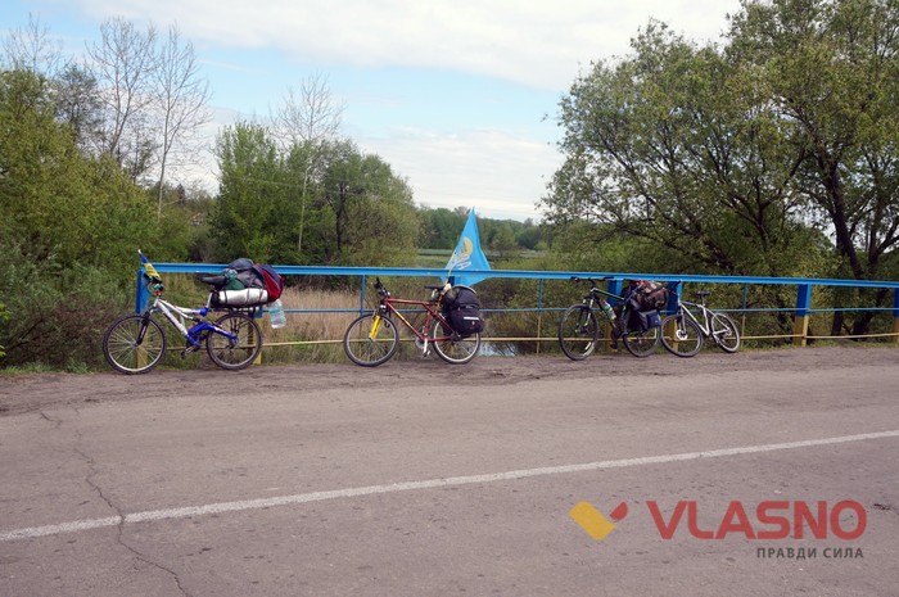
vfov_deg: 38.3
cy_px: 298
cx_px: 450
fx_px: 861
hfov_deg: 55.2
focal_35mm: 34
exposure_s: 1/80
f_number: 13
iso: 100
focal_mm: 23
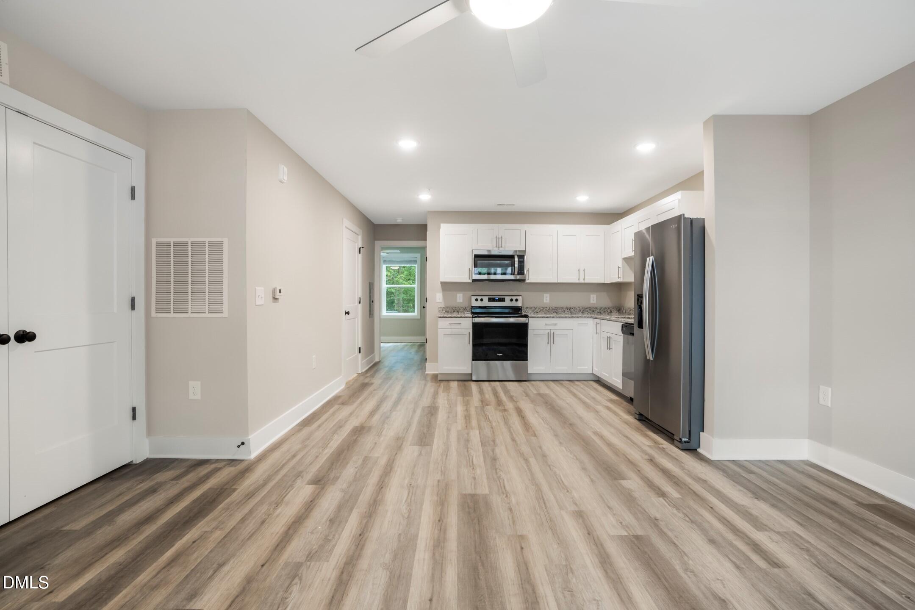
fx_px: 407
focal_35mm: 16
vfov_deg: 73.7
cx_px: 458
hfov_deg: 96.7
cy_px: 305
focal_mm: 16
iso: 400
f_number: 8
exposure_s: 1/3
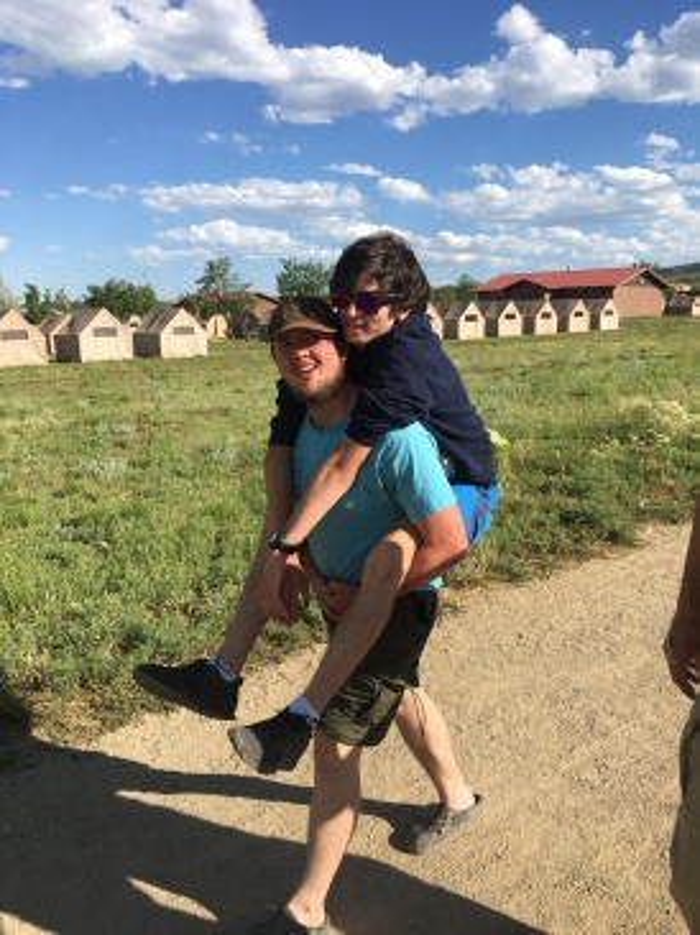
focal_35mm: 29
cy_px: 468
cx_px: 350
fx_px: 783
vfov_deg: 61.7
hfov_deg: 48.2
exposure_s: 1/1451
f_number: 2.2
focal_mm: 4.15
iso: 25
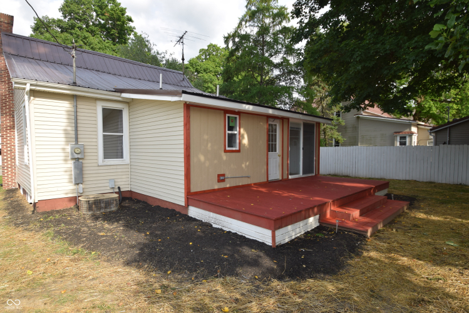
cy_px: 156
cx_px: 234
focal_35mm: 18
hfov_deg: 90.0
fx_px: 235
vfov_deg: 67.4
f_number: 7.1
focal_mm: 12
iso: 100
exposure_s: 1/200
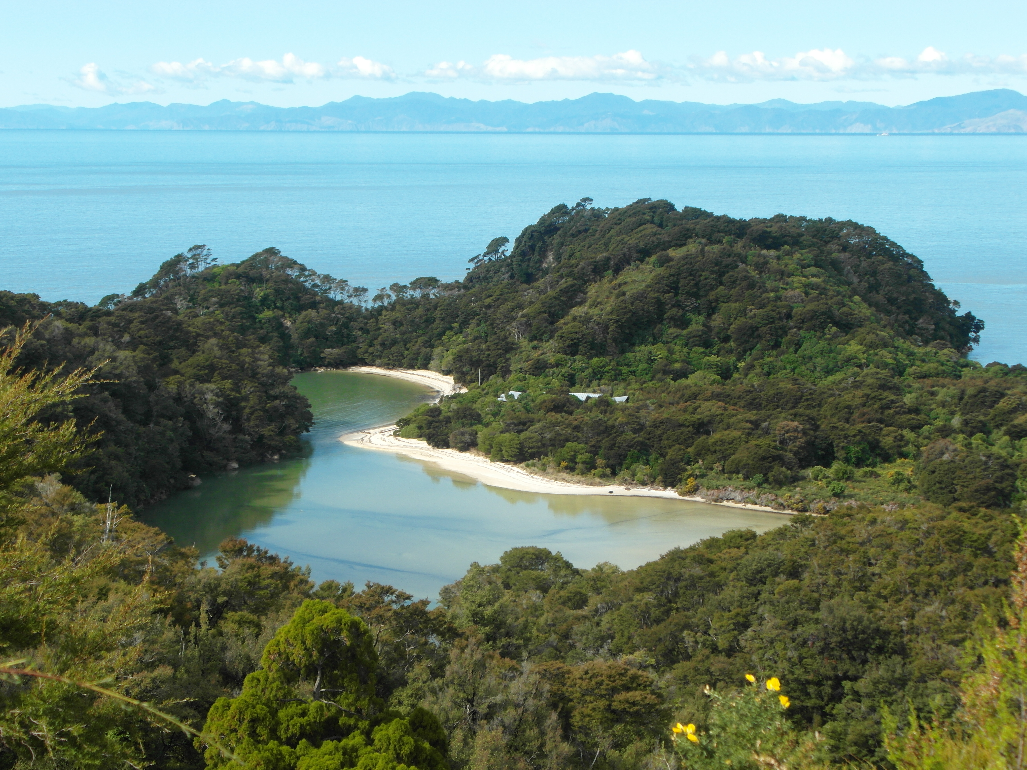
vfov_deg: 18.9
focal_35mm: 78
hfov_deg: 25.0
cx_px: 514
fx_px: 2314
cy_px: 385
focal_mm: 13.9
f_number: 4.2
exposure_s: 1/500
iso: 100
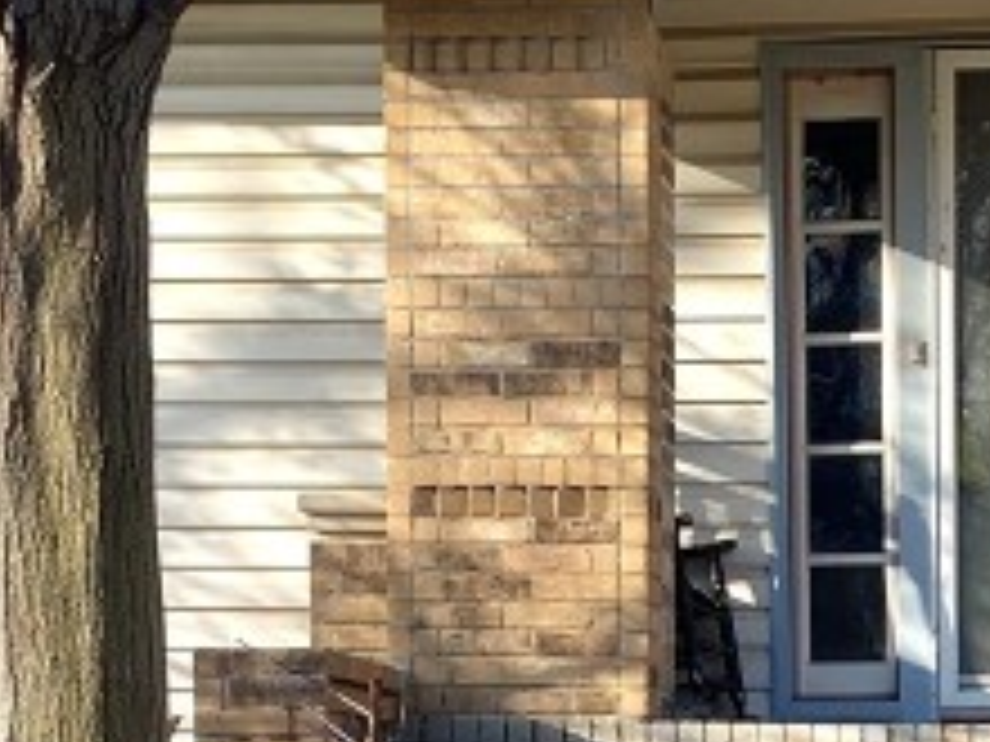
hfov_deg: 16.0
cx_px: 918
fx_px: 3461
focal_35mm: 121
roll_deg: +0.1
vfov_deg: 11.9
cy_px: 949
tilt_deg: -1.2
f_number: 1.8
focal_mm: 4.25
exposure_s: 1/1043
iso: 32
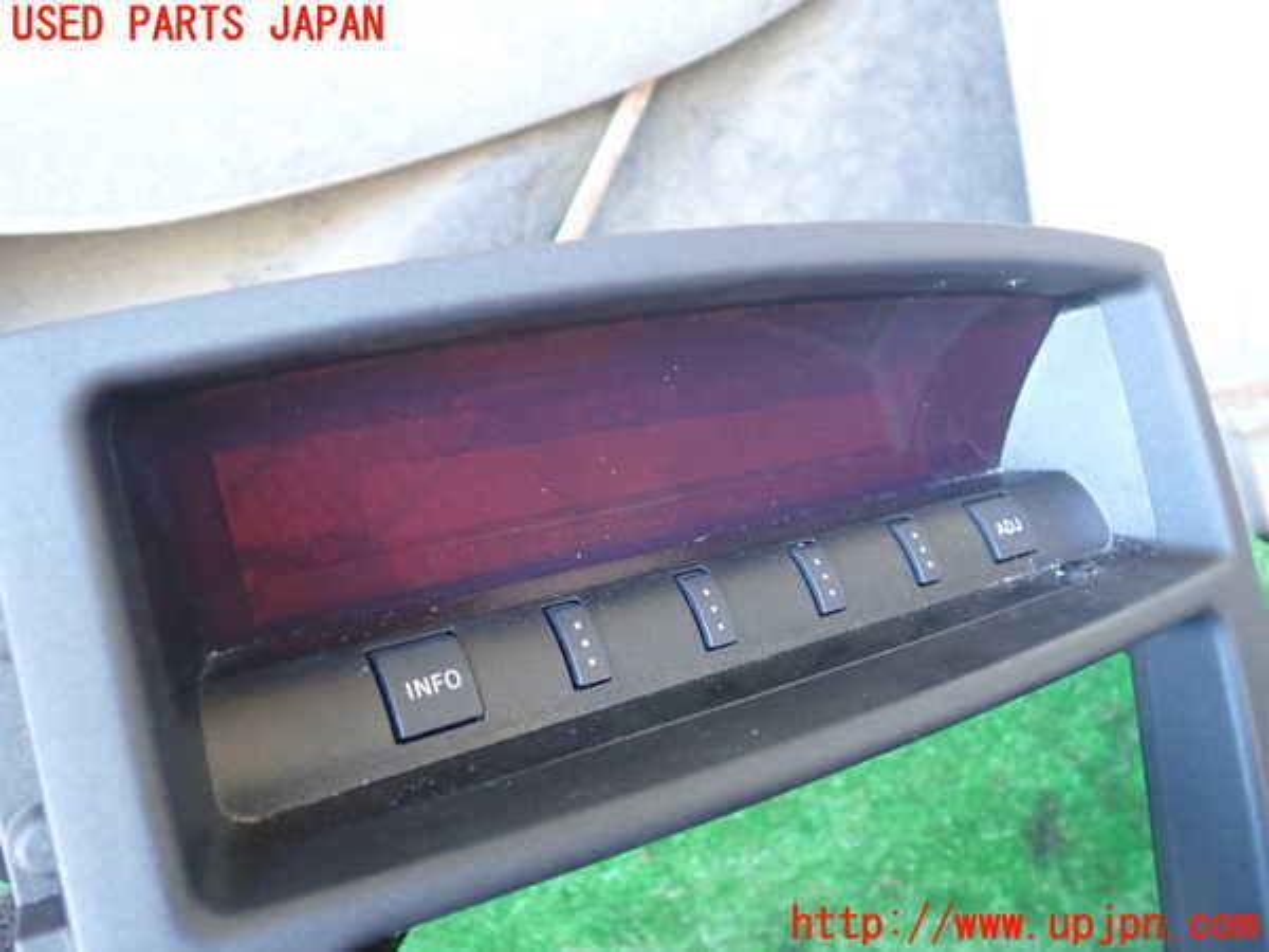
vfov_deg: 46.8
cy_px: 476
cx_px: 634
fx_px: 1100
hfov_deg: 60.0
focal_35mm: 30
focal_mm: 5.4
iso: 400
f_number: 2.3
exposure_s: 1/30
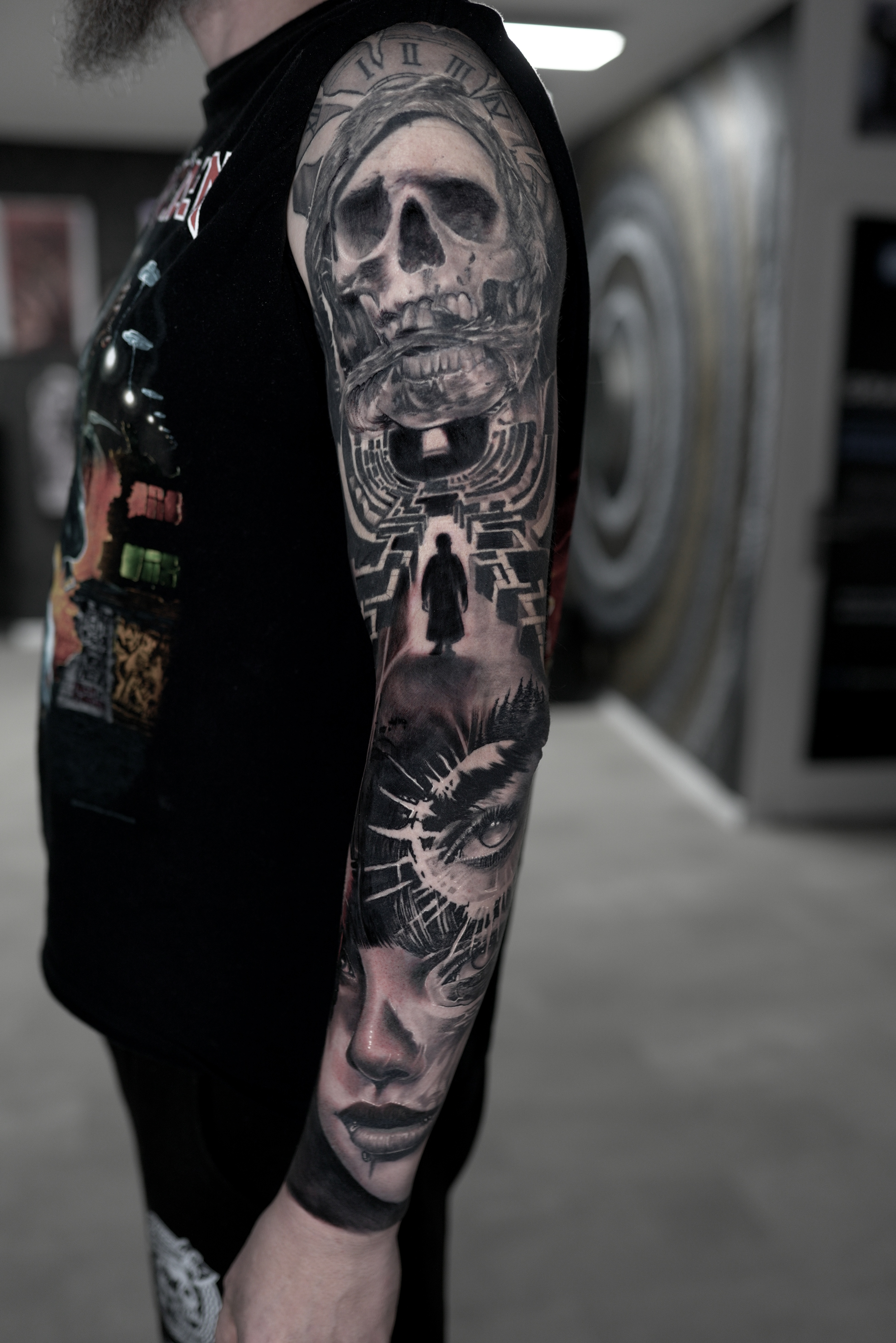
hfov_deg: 37.9
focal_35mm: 35
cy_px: 672
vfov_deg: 54.4
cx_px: 448
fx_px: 1307
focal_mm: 35
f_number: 2
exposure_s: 1/80
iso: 400
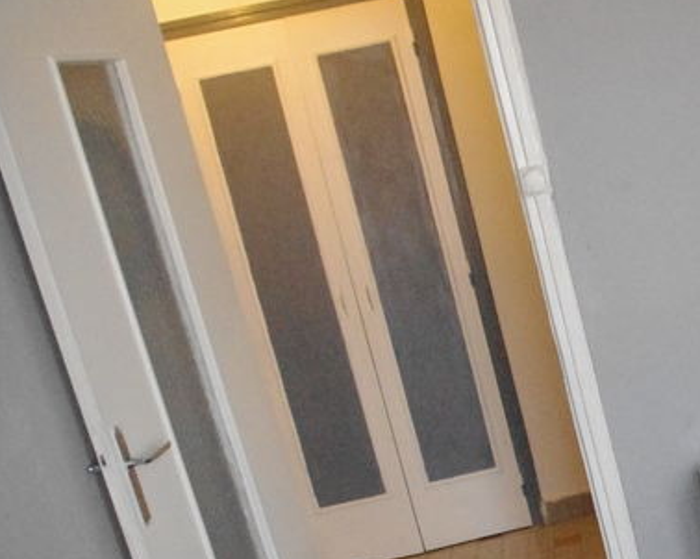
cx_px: 831
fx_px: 1387
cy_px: 485
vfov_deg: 22.3
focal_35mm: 67
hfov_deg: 25.5
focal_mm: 18
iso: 6400
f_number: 4.5
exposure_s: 1/180
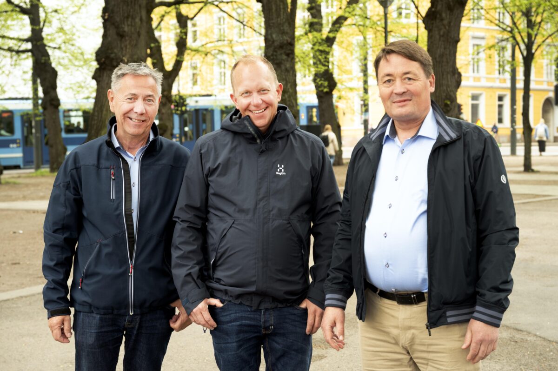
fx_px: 991
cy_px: 186
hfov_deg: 31.4
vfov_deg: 21.2
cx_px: 279
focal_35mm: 64
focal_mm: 64
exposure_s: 1/60
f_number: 5.6
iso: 400
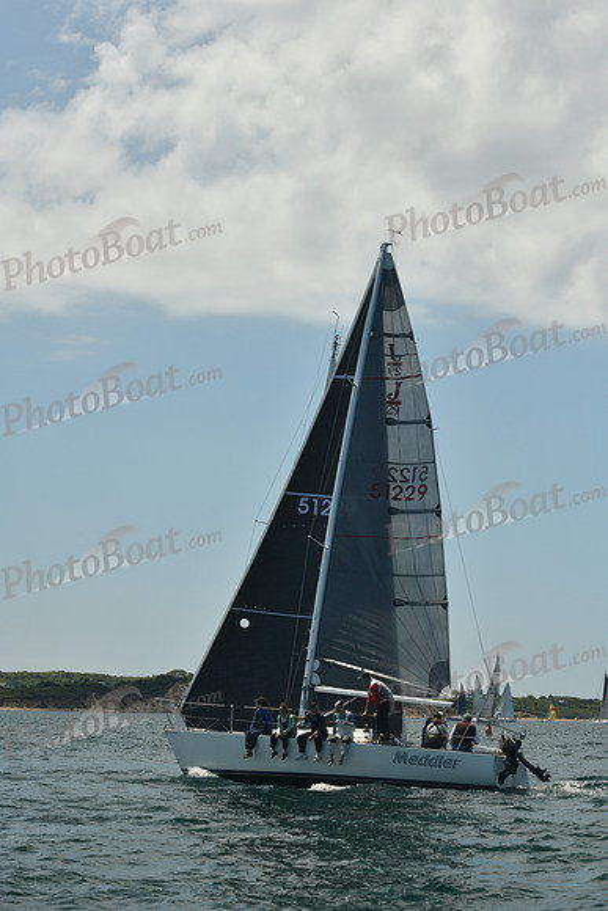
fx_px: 1772
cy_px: 456
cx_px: 304
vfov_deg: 28.8
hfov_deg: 19.5
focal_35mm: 70
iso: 320
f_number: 9
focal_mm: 70
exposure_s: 1/640
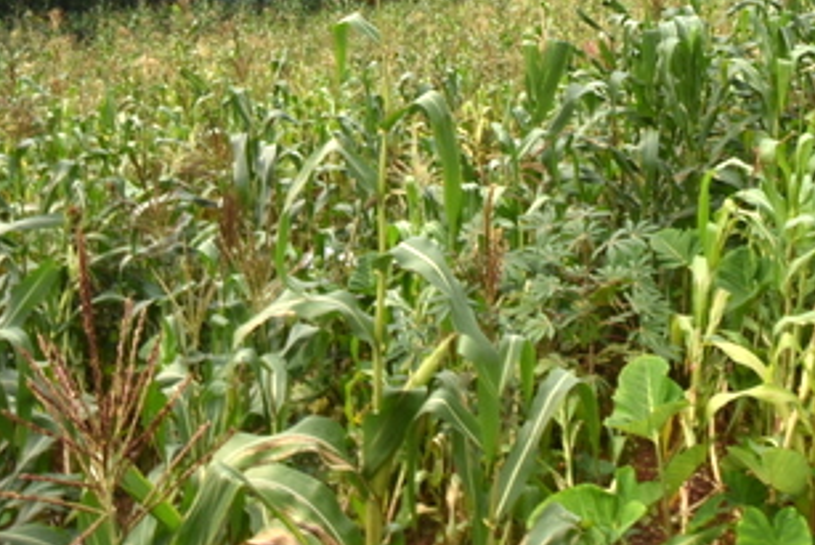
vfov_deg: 26.6
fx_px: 951
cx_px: 547
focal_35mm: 42
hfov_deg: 45.6
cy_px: -177
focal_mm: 10
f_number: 22
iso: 100
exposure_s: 1/13
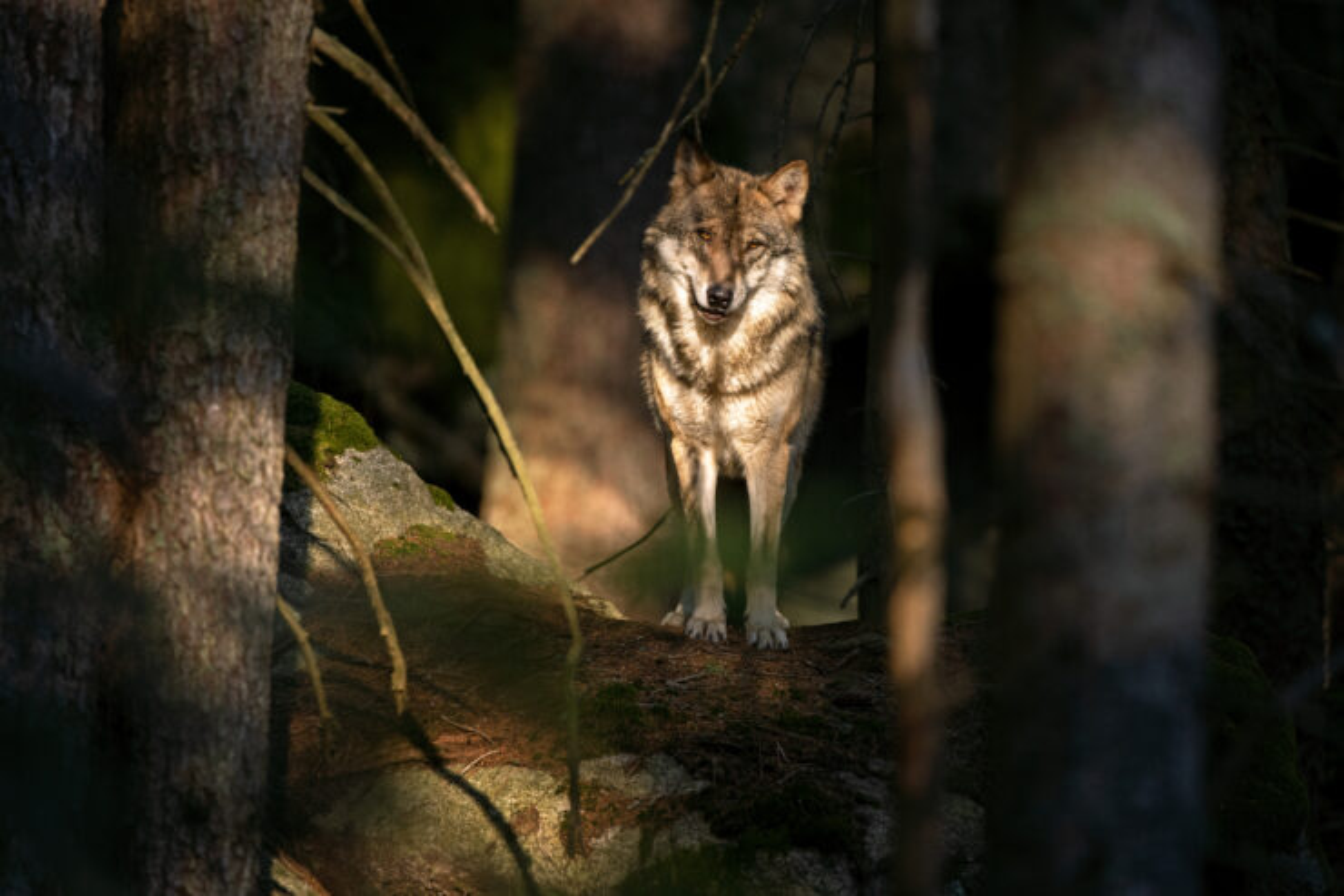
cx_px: 672
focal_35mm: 500
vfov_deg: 2.7
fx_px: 18661
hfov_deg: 4.1
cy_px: 448
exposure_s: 1/640
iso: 1000
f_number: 4.5
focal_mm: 500
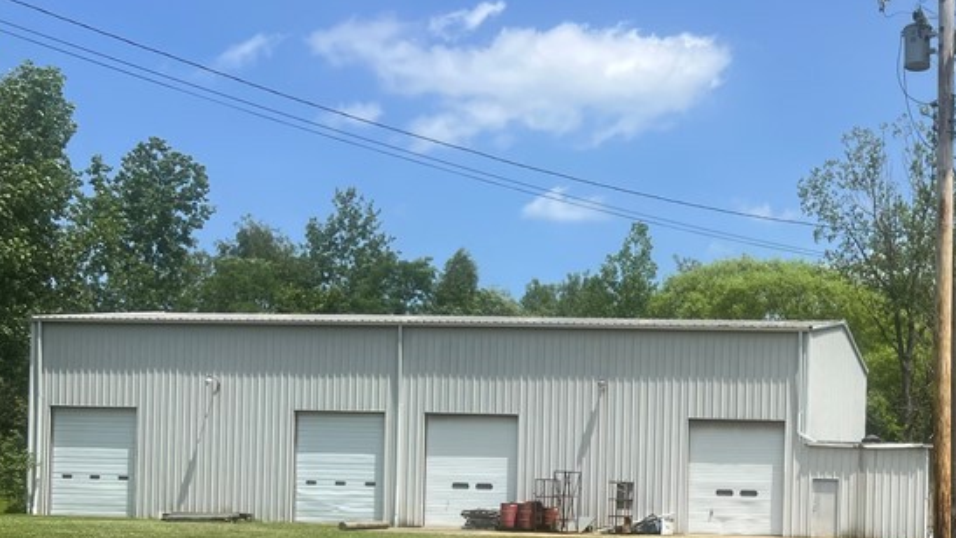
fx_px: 1344
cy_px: 500
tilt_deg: +0.4
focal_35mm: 53
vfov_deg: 22.0
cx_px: 853
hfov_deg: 36.8
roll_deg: -2.4
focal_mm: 5.7
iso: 50
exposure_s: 1/4115
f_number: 1.5
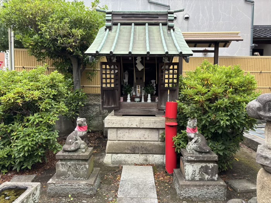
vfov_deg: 53.1
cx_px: 136
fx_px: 204
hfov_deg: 67.3
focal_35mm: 26
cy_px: 102
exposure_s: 1/216
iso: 40
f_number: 1.6
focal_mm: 5.96
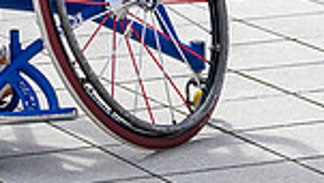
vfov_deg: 3.2
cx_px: -36
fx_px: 3179
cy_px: -317
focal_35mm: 370
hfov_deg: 5.8
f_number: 3.5
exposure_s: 1/2500
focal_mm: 70
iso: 400
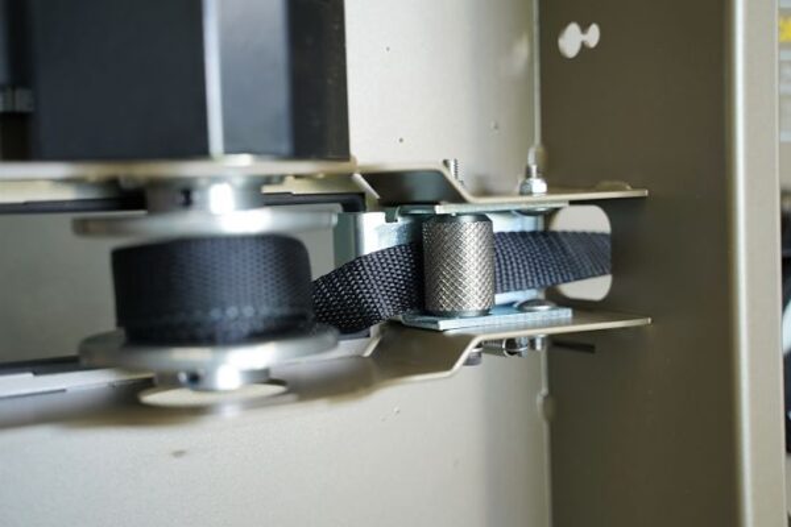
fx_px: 1077
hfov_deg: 40.3
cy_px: 264
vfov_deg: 27.5
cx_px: 396
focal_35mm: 49
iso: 250
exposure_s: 1/50
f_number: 2.8
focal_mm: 49
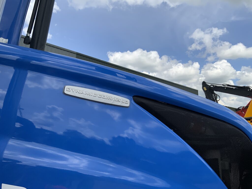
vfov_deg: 48.2
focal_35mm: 29
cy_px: 94
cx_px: 126
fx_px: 211
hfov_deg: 61.7
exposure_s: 1/2227
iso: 20
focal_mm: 3
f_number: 1.8
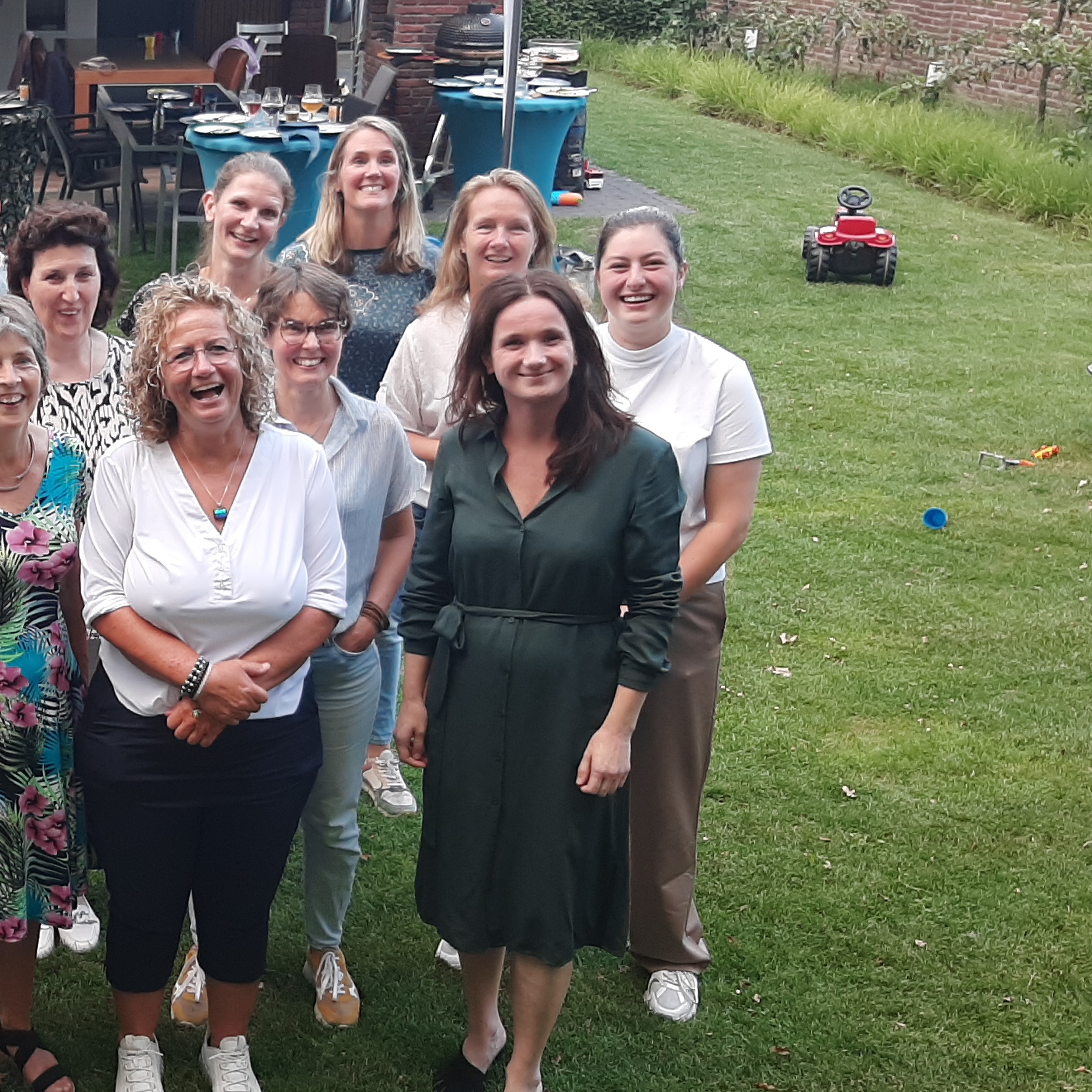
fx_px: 1785
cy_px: 499
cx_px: -54
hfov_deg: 31.0
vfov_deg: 34.0
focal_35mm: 50
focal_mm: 3.93
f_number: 1.7
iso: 40
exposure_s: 1/100
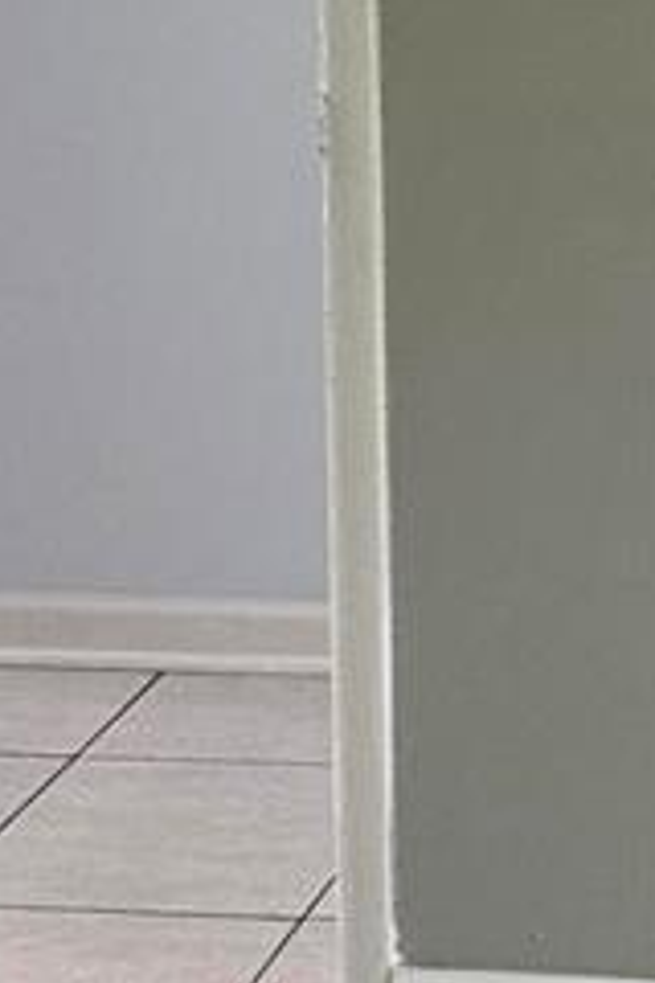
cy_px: -115
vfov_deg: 15.9
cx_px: 1019
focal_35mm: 125
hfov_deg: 10.5
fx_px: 3411
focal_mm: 6.86
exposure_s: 1/60
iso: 250
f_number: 1.78
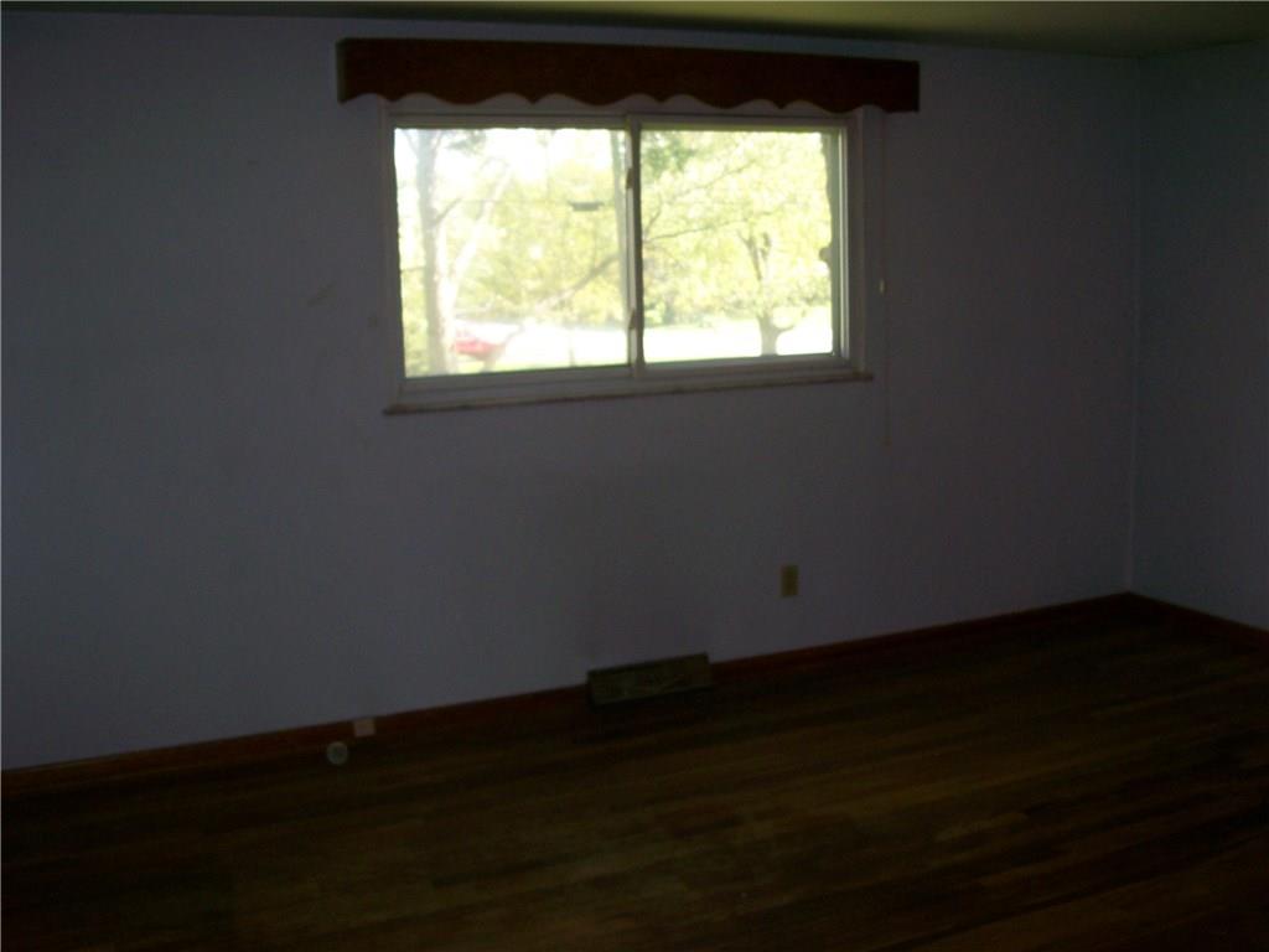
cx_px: 634
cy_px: 476
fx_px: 1320
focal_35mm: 36
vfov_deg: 39.7
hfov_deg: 51.4
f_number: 2.7
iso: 80
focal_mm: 6
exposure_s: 1/64
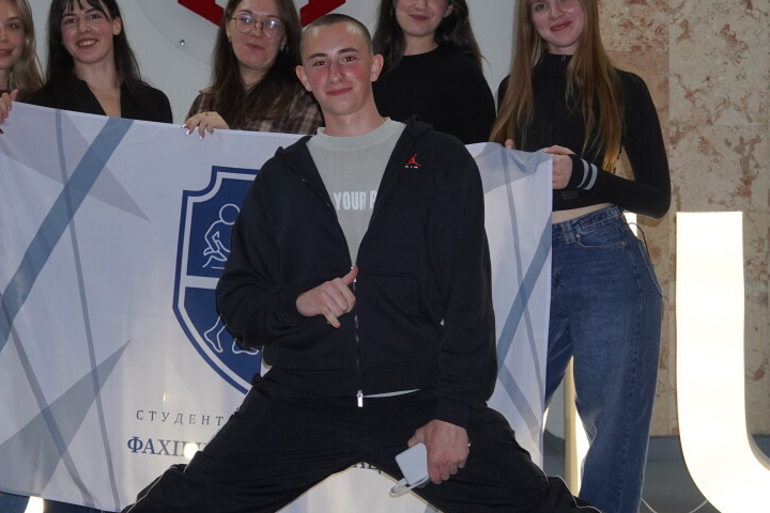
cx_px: 314
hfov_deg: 25.3
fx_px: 1711
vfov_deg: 17.1
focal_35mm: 80
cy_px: 215
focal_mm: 30
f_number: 5
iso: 800
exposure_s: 1/125
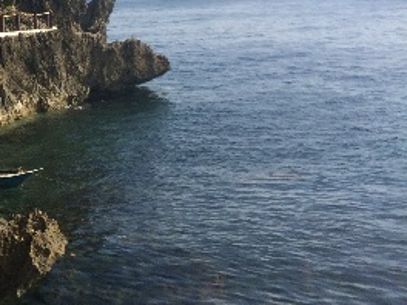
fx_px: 776
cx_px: -54
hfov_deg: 26.7
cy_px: 52
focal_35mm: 66
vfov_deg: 21.9
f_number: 2.2
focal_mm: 4.15
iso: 32
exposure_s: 1/1953
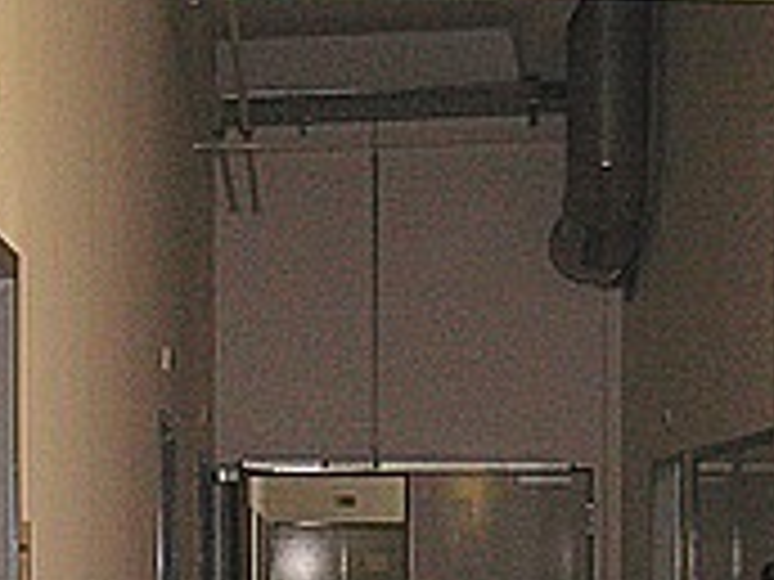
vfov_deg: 14.4
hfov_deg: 19.8
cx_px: 396
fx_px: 2214
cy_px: 717
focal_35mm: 99
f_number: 2.8
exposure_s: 1/45
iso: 160
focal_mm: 6.1
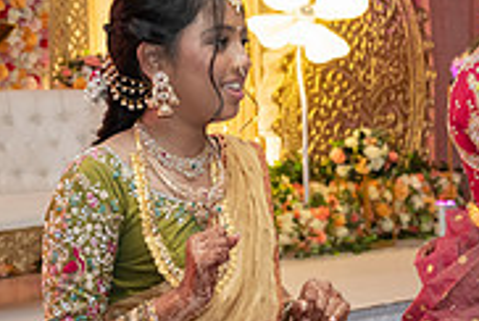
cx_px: 355
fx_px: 1666
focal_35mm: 125
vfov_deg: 11.0
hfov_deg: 16.3
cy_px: 264
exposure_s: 1/160
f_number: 4
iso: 1250
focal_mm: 39
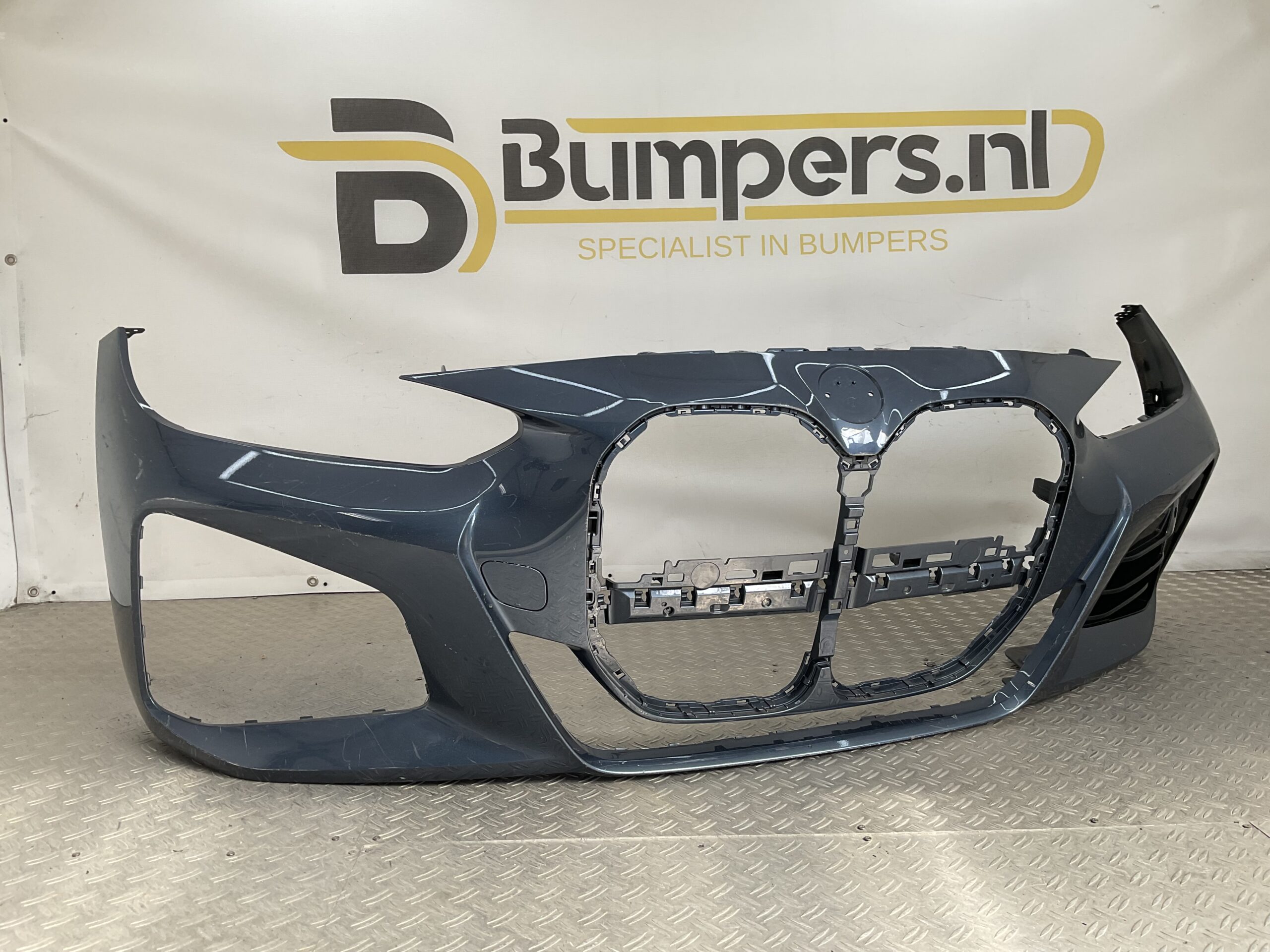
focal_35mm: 29
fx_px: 1064
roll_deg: +1.5
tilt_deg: -7.7
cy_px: 476
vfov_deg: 48.2
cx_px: 635
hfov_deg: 61.7
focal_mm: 3
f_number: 1.8
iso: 16
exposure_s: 1/287
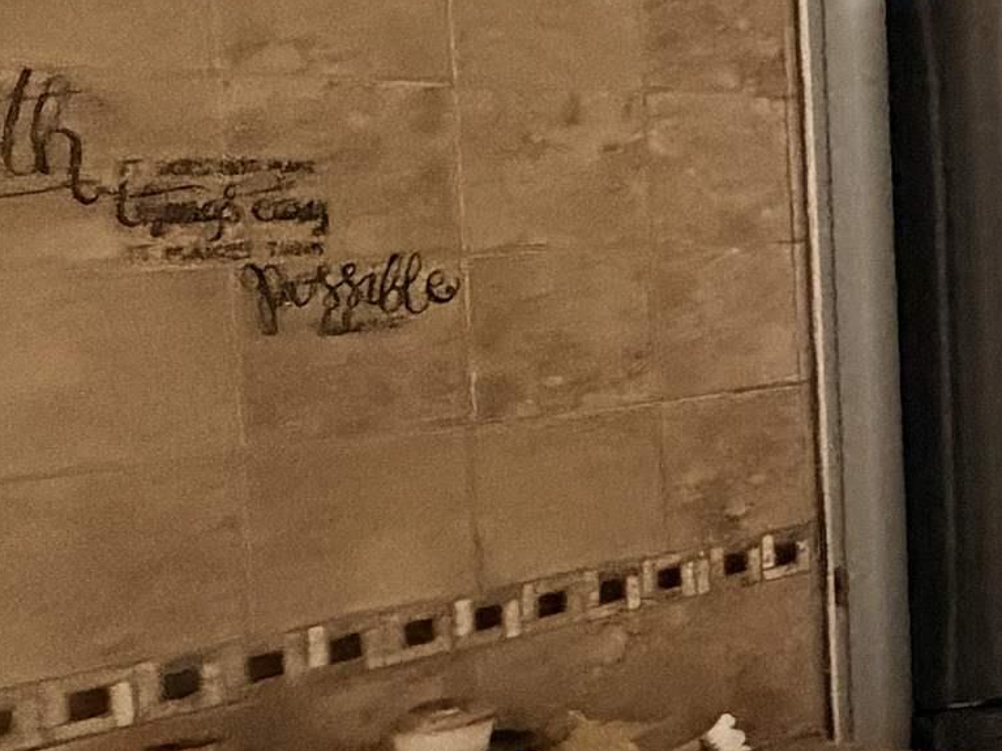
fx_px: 1621
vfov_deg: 26.0
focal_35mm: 56
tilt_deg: -4.6
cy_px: 258
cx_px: 1997
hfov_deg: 19.4
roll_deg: +0.9
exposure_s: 1/60
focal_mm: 2.22
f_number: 2.2
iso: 1000
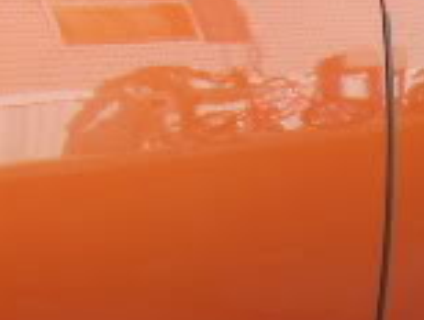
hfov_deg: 13.3
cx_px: 501
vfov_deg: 9.6
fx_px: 1779
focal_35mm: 145
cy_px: 640
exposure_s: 1/180
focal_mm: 5.8
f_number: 2.8
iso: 50
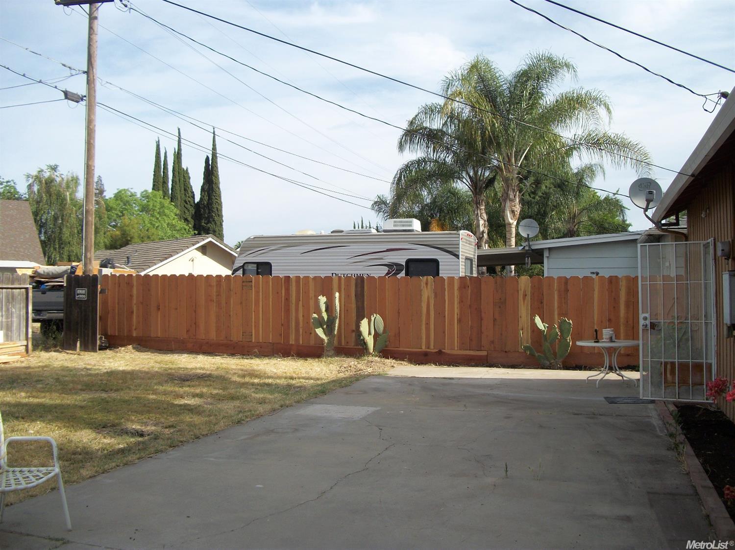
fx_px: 679
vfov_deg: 44.1
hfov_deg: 56.8
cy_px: 275
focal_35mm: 32
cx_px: 368
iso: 80
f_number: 8.8
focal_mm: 5.7
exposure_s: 1/125
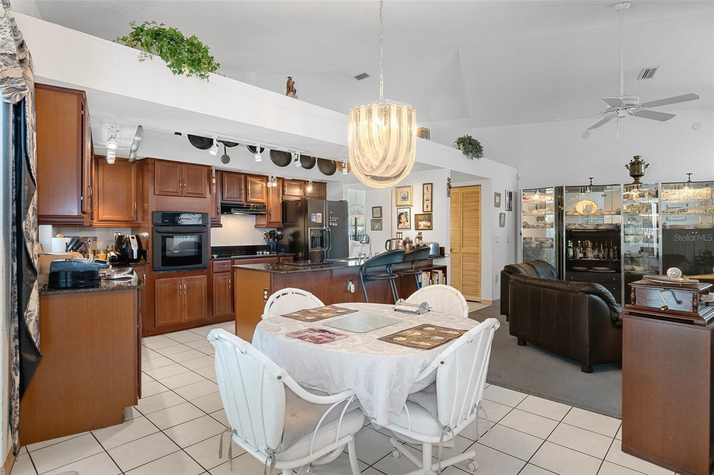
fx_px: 387
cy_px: 238
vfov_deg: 63.2
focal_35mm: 20
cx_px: 357
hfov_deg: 85.4
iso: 640
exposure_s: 1/1.25
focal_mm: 13
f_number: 8
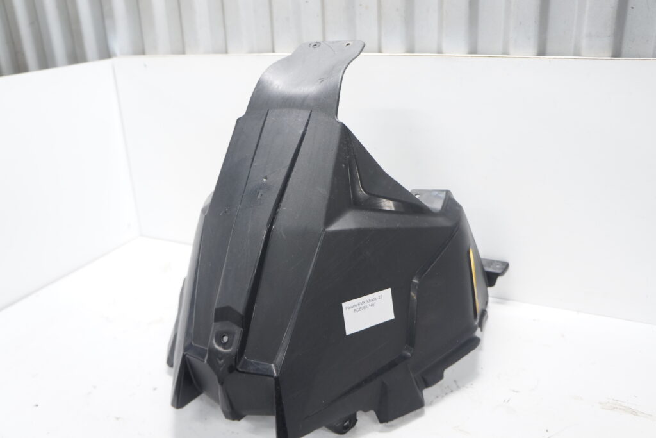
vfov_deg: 43.6
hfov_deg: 61.9
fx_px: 547
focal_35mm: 30
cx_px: 328
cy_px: 219
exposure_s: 1/60
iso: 500
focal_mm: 20
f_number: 4
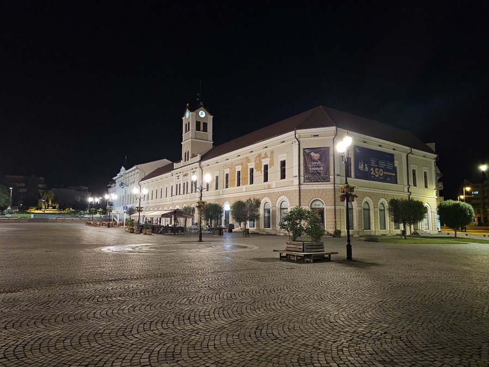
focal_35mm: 24
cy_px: 187
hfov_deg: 71.6
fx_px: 339
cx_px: 241
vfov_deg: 56.8
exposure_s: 1/25
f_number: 1.7
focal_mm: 6.3
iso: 800
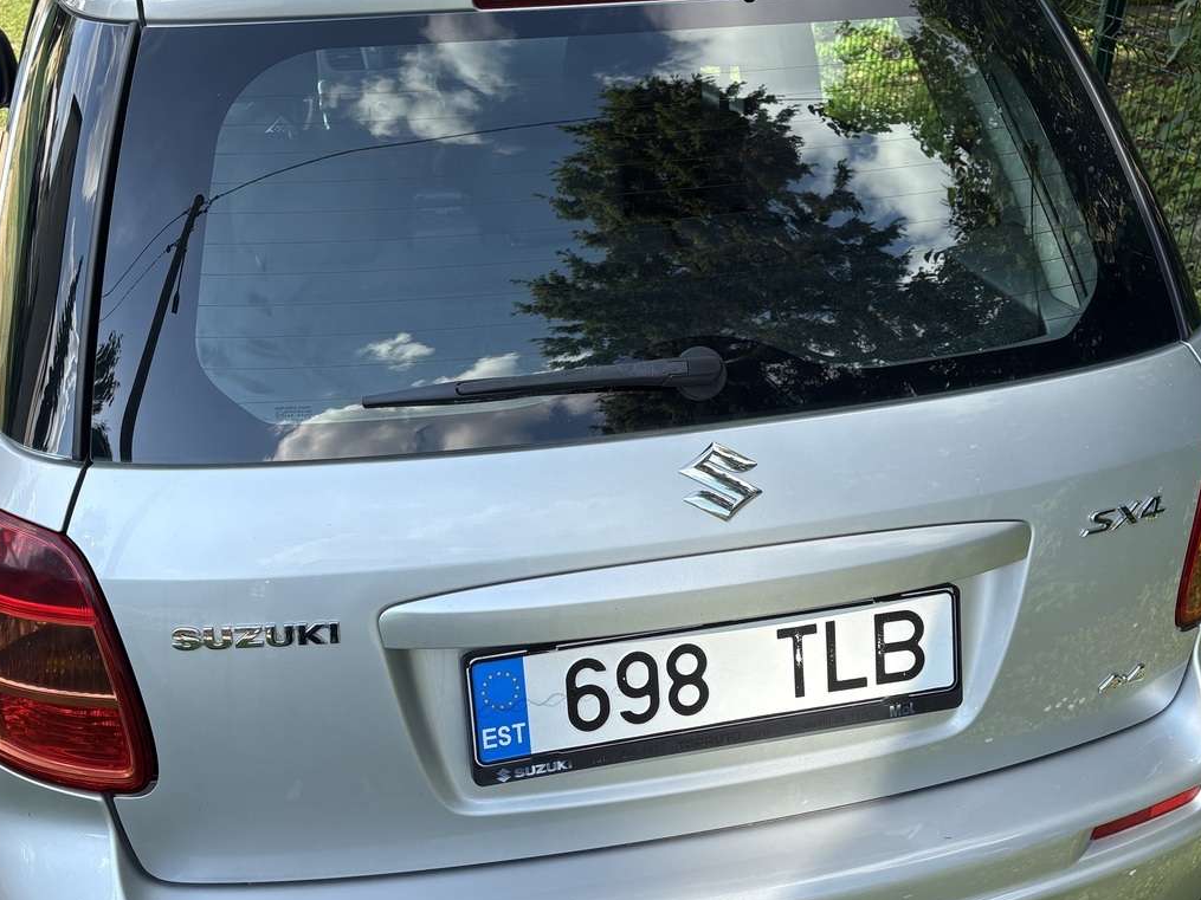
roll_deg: -0.8
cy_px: 499
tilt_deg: -28.7
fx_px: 1422
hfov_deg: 45.7
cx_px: 530
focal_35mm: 41
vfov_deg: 35.1
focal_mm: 5.96
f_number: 1.6
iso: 50
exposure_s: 1/973
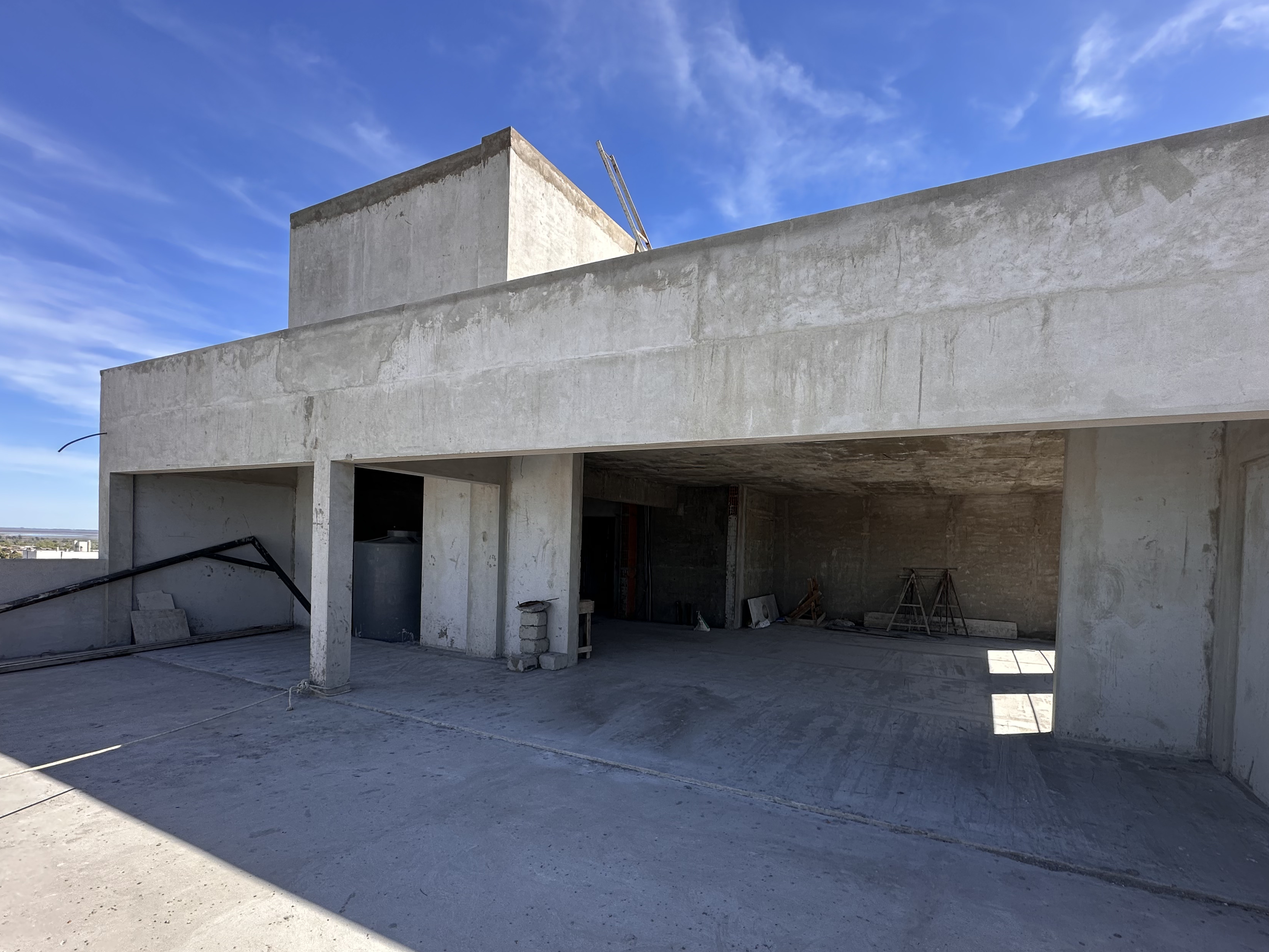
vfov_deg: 74.1
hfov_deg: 90.9
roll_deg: -1.8
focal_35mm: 17
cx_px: 669
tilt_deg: +0.0
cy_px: 560
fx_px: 623
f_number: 2.2
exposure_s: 1/532
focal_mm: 2.22
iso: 40
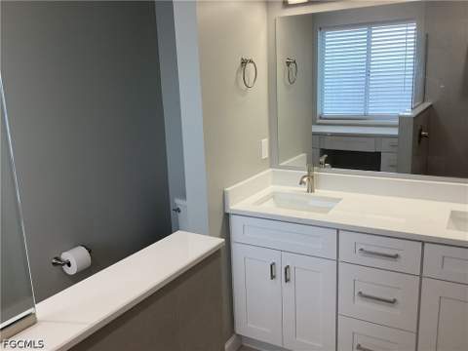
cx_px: 234
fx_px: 419
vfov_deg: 45.4
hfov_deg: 58.4
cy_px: 176
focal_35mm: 31
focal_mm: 3.3
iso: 50
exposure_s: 1/120
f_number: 2.4
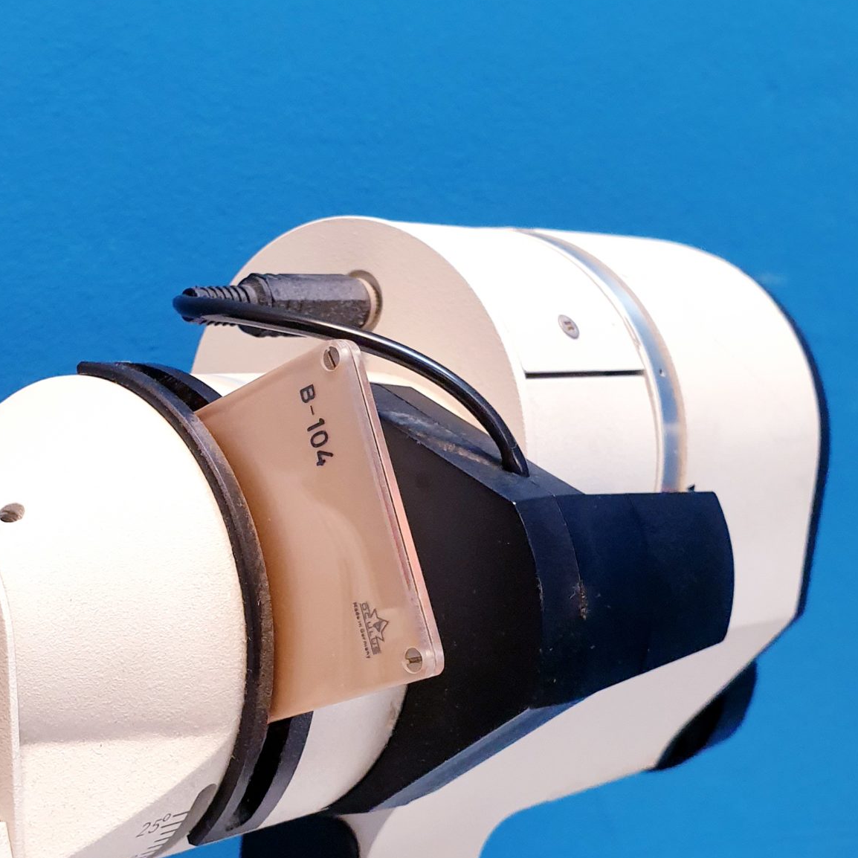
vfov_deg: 33.4
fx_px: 1430
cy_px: 477
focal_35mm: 51
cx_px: 290
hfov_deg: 33.1
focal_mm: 4.3
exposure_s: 1/100
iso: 320
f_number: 2.4
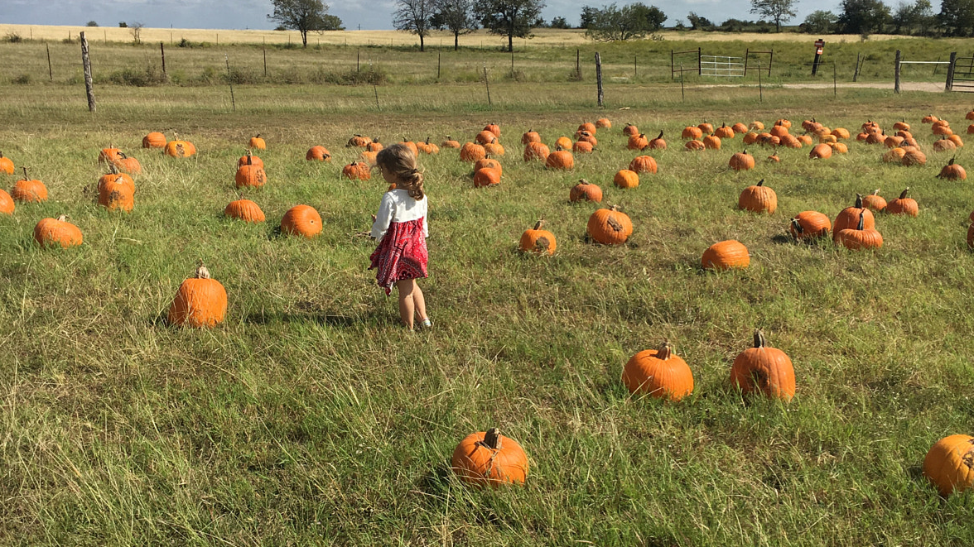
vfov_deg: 27.7
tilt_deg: -13.5
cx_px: 480
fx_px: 1110
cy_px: 299
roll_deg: +1.2
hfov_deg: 47.4
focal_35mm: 43
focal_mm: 4.15
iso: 25
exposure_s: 1/2481
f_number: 2.2
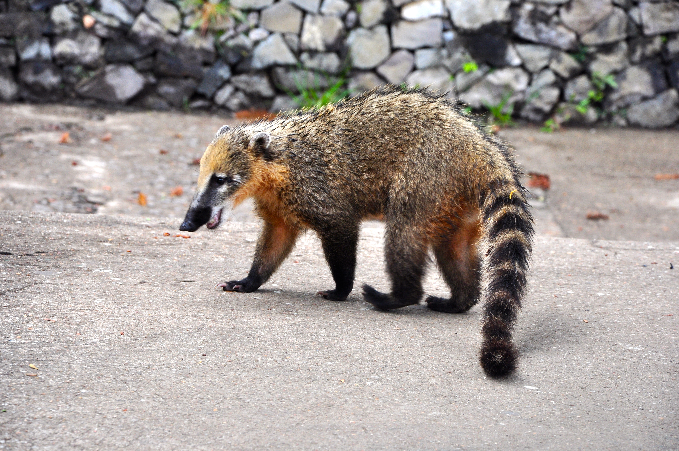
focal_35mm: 158
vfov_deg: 8.7
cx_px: 340
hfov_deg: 13.1
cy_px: 226
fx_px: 2967
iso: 400
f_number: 9
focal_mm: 105
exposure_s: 1/200
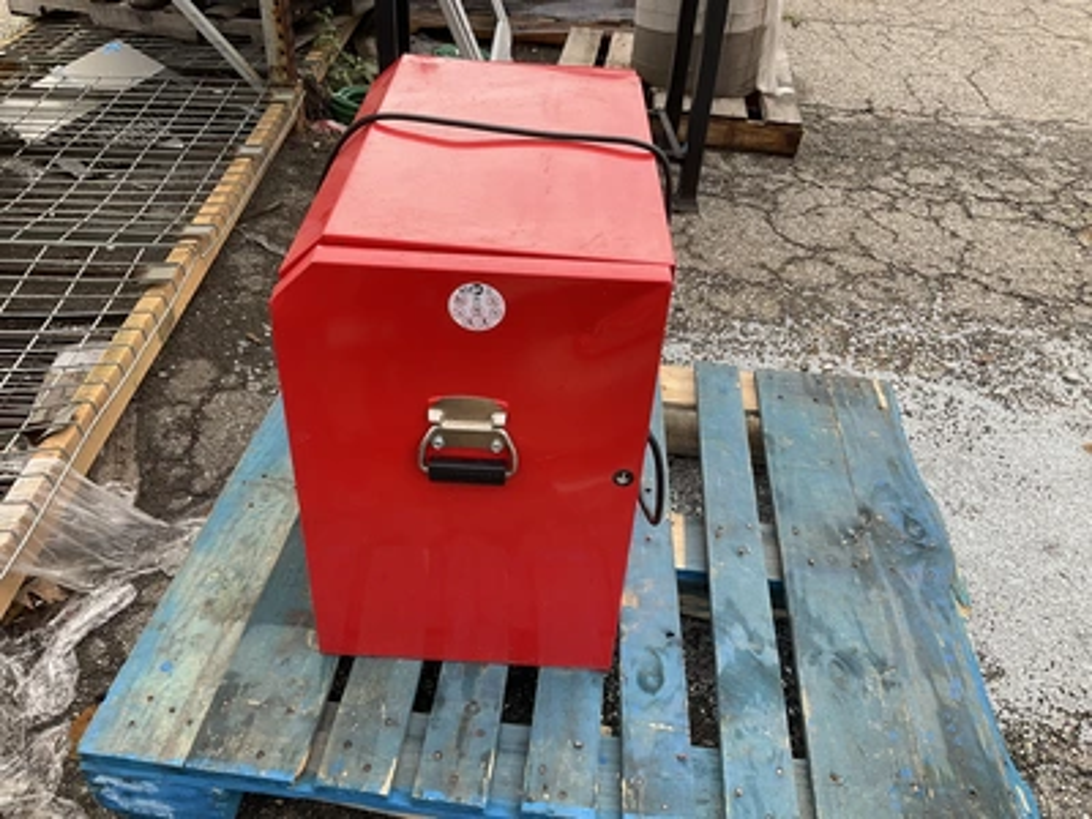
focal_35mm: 29
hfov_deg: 61.7
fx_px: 915
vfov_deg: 48.2
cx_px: 546
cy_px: 410
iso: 25
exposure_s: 1/122
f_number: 1.8
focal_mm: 3
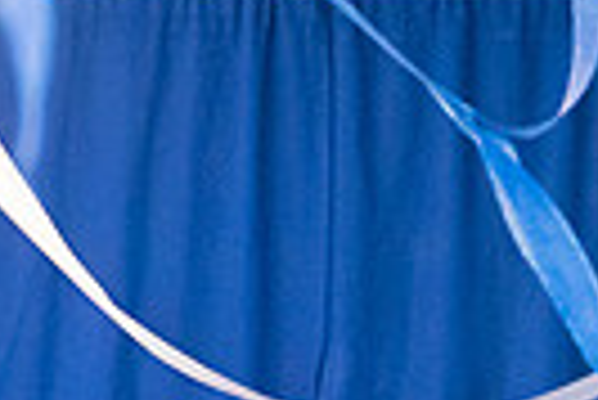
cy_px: 843
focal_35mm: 870
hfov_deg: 2.4
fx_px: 14467
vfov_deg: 1.6
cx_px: 710
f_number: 6.3
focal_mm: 200
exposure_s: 1/200
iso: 22800
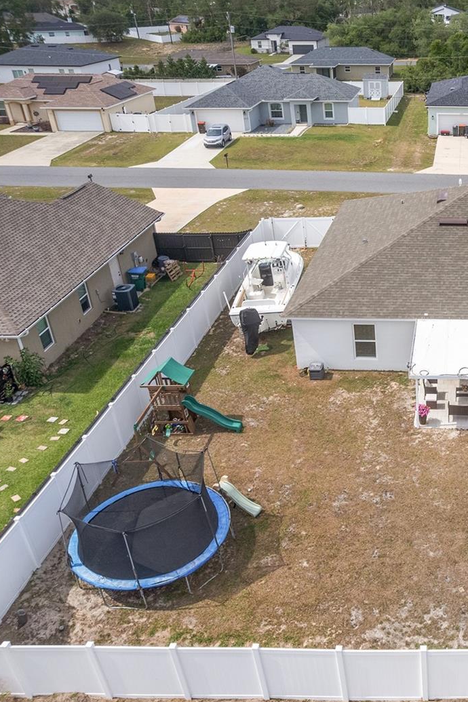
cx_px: 459
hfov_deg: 35.5
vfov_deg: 55.8
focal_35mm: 34
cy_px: 346
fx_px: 663
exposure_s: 1/2000
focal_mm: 8.38
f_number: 2.8
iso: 140
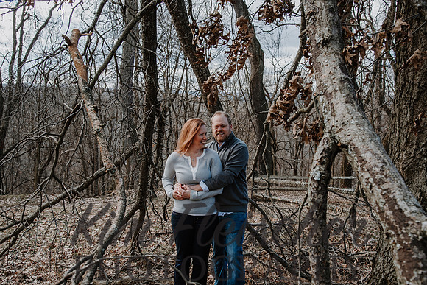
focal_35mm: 38
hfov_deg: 50.7
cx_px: 214
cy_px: 142
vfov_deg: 35.1
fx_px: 451
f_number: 7.1
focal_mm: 38
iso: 400
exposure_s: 1/200
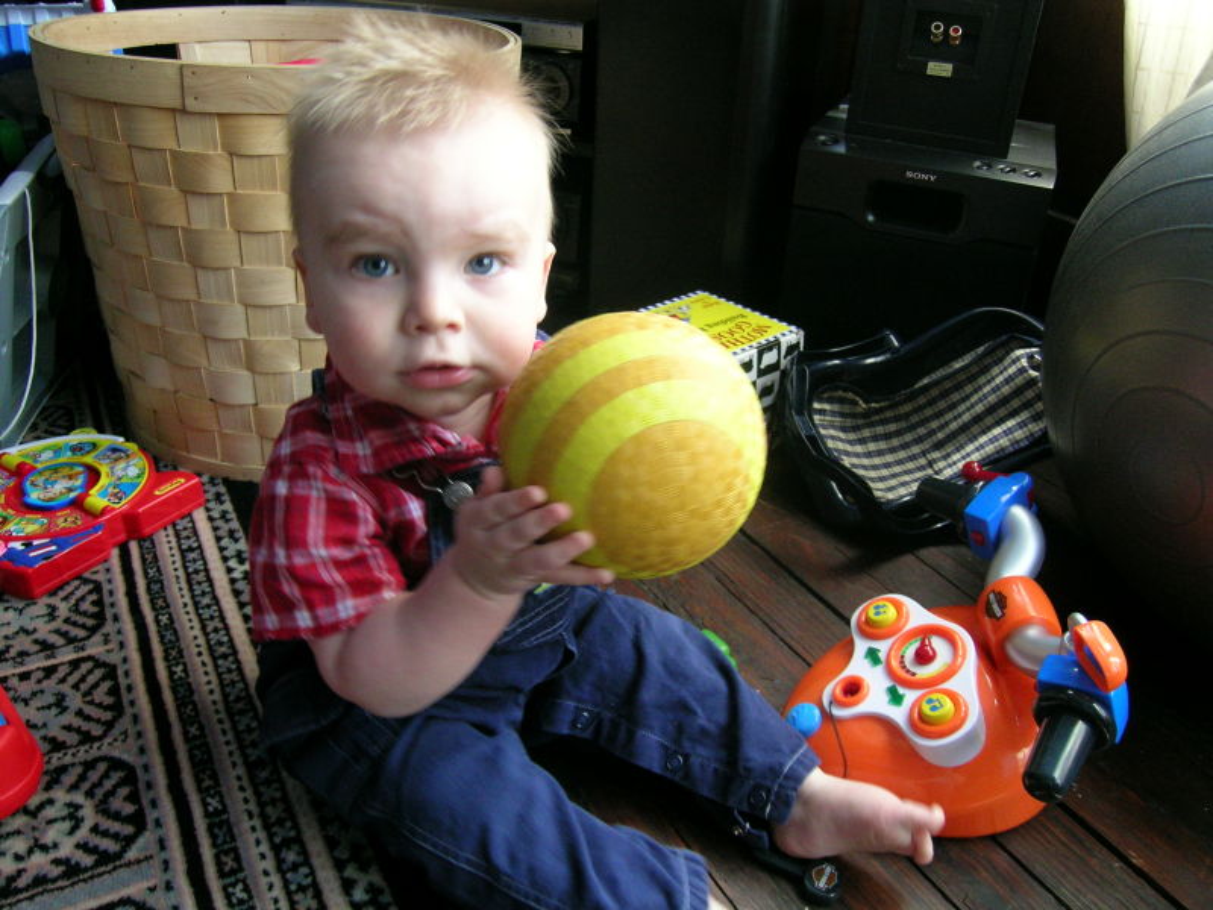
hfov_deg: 63.4
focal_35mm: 28
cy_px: 455
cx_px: 606
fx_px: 981
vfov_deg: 49.7
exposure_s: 1/30
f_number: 3.1
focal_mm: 5.8
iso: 200
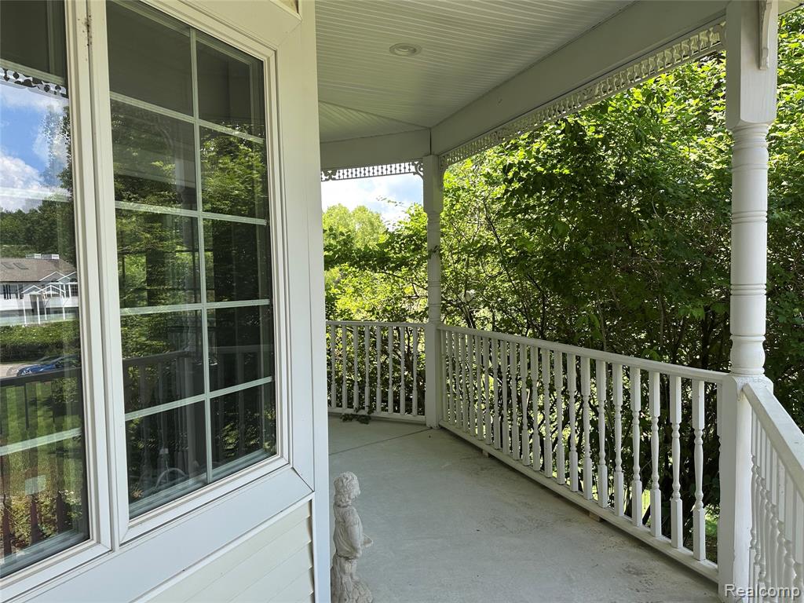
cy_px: 302
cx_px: 402
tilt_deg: -2.8
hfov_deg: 71.6
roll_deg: +0.8
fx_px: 557
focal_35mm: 24
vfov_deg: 56.8
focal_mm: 6.86
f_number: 1.78
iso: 80
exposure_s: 1/594
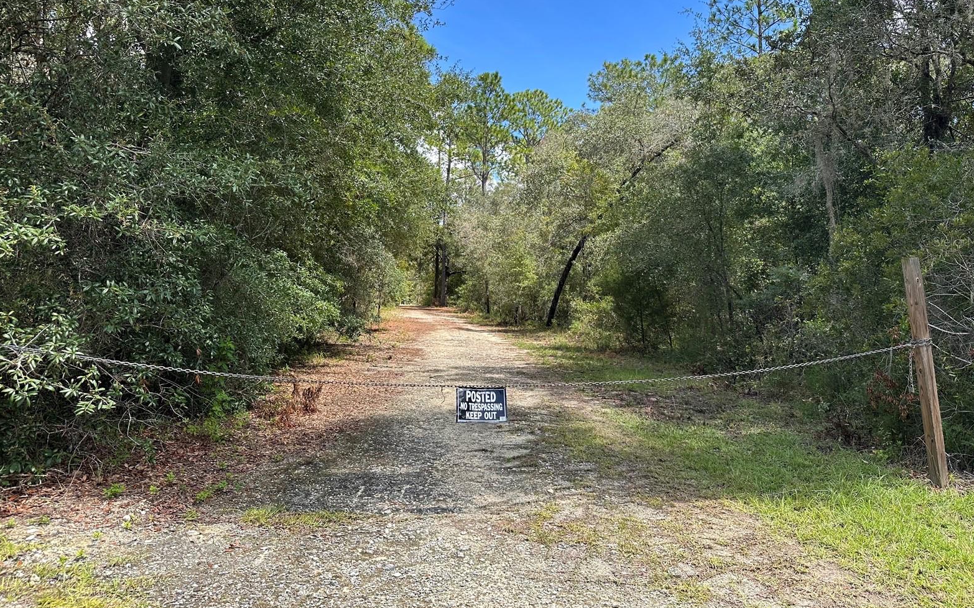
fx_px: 690
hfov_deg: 70.4
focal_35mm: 26
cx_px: 494
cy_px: 241
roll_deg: -1.5
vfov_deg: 47.3
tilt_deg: +6.7
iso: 80
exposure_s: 1/1212
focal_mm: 6.86
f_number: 1.78
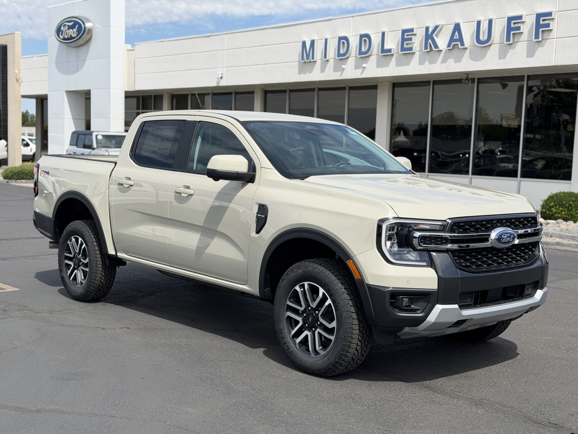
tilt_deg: -5.5
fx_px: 801
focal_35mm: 48
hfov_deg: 39.7
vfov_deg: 30.3
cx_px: 289
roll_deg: -1.6
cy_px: 217
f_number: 1.78
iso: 64
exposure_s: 1/5587
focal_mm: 6.76
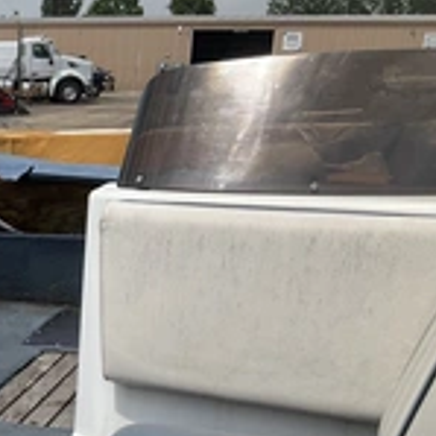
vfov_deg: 24.8
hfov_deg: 22.3
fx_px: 983
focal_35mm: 69
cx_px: -138
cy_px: 310
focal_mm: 3
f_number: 1.8
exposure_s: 1/3788
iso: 25
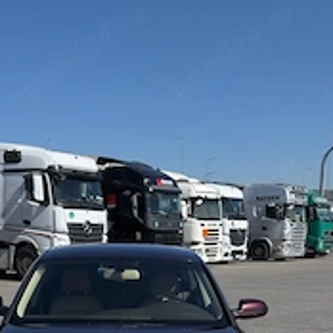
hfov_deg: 29.0
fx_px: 642
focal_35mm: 59
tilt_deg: -10.7
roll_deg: +0.2
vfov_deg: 26.6
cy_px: 373
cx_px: 122
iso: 100
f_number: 1.78
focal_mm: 6.76
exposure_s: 1/6849
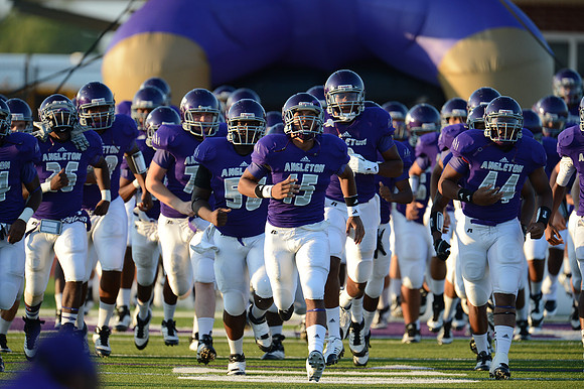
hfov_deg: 3.8
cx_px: 292
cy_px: 194
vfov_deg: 2.5
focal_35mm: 550
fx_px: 8917
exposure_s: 1/1600
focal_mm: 550
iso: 800
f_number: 4
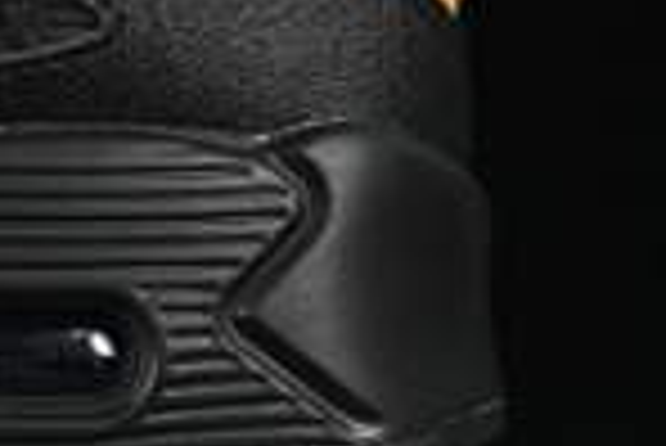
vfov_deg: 3.7
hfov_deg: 5.5
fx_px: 6833
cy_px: -176
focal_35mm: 369
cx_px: -603
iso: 160
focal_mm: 50
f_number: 7.1
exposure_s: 1/80
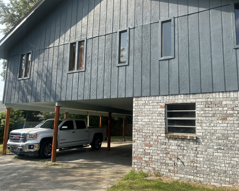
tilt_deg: +8.5
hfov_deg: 62.1
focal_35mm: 28
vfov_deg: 51.5
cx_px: 128
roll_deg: -0.5
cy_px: 93
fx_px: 198
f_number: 1.5
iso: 50
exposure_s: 1/2299
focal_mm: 5.7
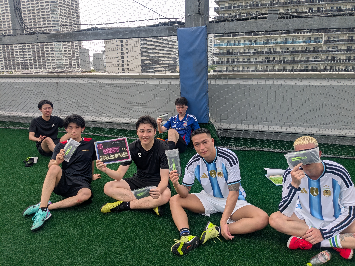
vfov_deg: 51.4
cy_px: 133
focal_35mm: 27
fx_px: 277
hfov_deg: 65.3
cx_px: 178
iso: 37
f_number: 1.73
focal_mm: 4.38
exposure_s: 1/498
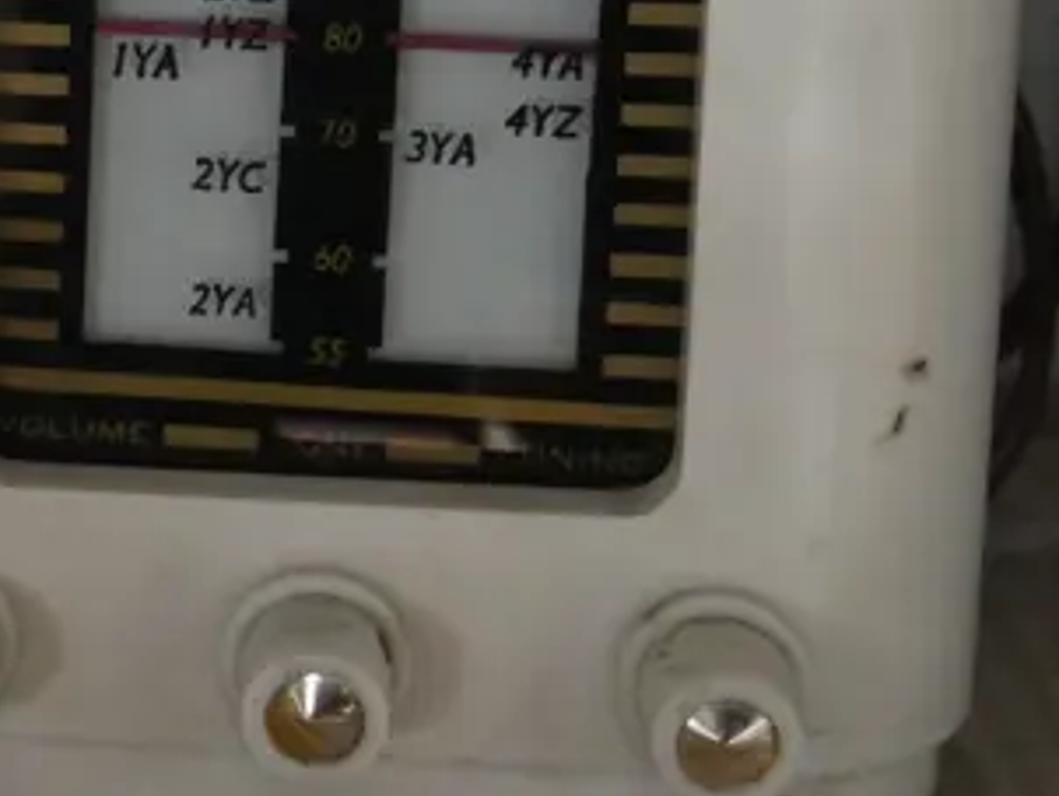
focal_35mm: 149
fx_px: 4562
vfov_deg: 9.9
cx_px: -547
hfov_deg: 12.6
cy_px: -18
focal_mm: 22
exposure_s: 1/60
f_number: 4.7
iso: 2500
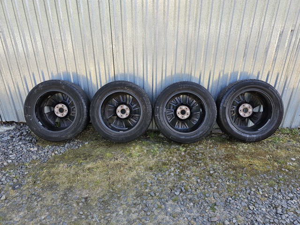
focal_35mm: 23
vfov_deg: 58.9
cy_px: 112
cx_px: 150
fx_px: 199
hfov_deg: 73.9
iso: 32
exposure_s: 1/180
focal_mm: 6.3
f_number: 1.7
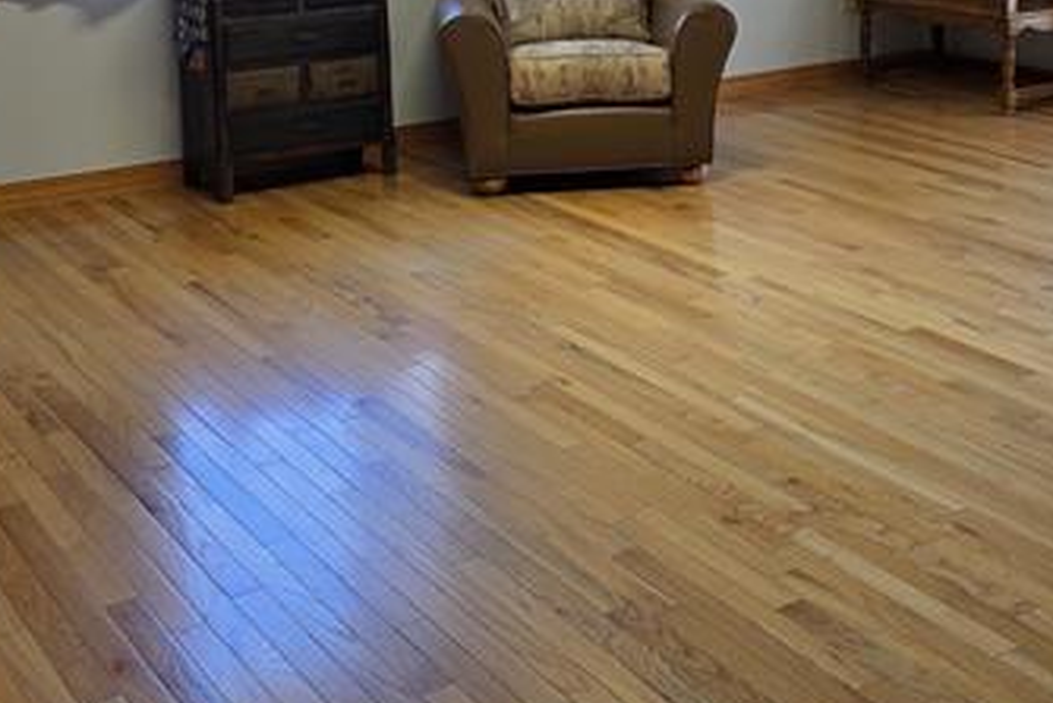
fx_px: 1609
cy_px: -9
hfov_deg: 35.8
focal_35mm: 55
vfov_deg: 23.5
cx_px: 713
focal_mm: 6.3
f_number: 1.7
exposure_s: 1/120
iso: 32
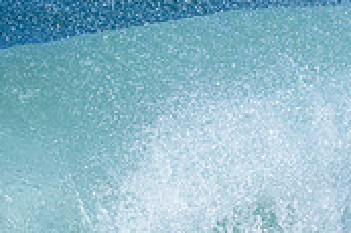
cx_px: 458
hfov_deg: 0.7
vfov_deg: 0.4
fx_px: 30780
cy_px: 357
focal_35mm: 3160
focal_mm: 800
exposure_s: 1/2000
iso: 360
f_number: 6.3
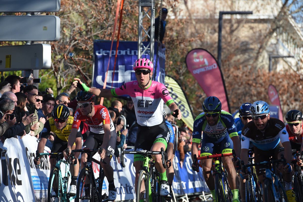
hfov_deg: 10.6
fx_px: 1640
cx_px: 152
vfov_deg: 7.0
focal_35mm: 195
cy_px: 101
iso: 800
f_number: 6.3
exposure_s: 1/1000
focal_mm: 195
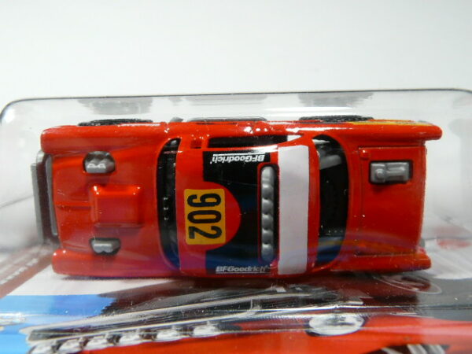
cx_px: 236
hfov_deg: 47.9
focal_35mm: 39
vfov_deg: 36.8
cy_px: 177
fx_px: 532
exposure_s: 1/60
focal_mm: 4.6
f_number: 2.8
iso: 100
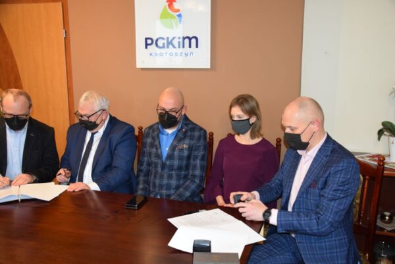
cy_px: 132
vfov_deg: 36.9
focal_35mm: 36
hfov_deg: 53.1
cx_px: 198
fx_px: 395
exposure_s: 1/80
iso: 800
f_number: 4.5
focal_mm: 24
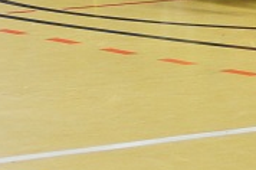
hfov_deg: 6.1
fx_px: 2392
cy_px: -73
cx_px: 145
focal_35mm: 337
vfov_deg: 4.0
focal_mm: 50
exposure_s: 1/60
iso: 1600
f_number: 4.5
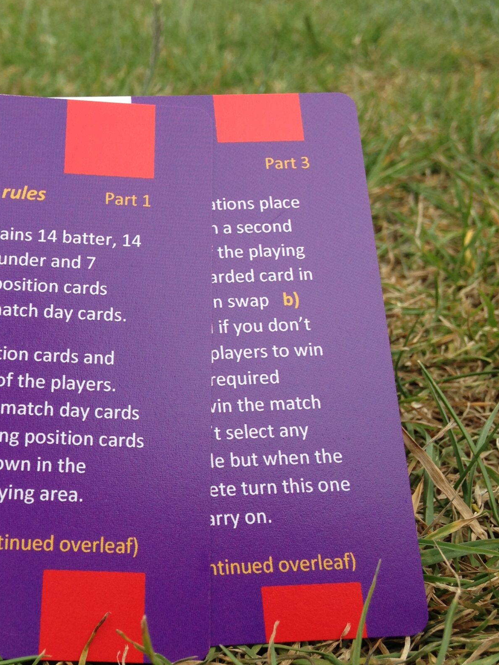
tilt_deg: -24.6
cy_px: 324
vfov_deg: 36.2
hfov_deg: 27.1
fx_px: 1019
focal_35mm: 53
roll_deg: +0.1
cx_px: 122
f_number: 2.4
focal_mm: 4.12
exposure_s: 1/241
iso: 50
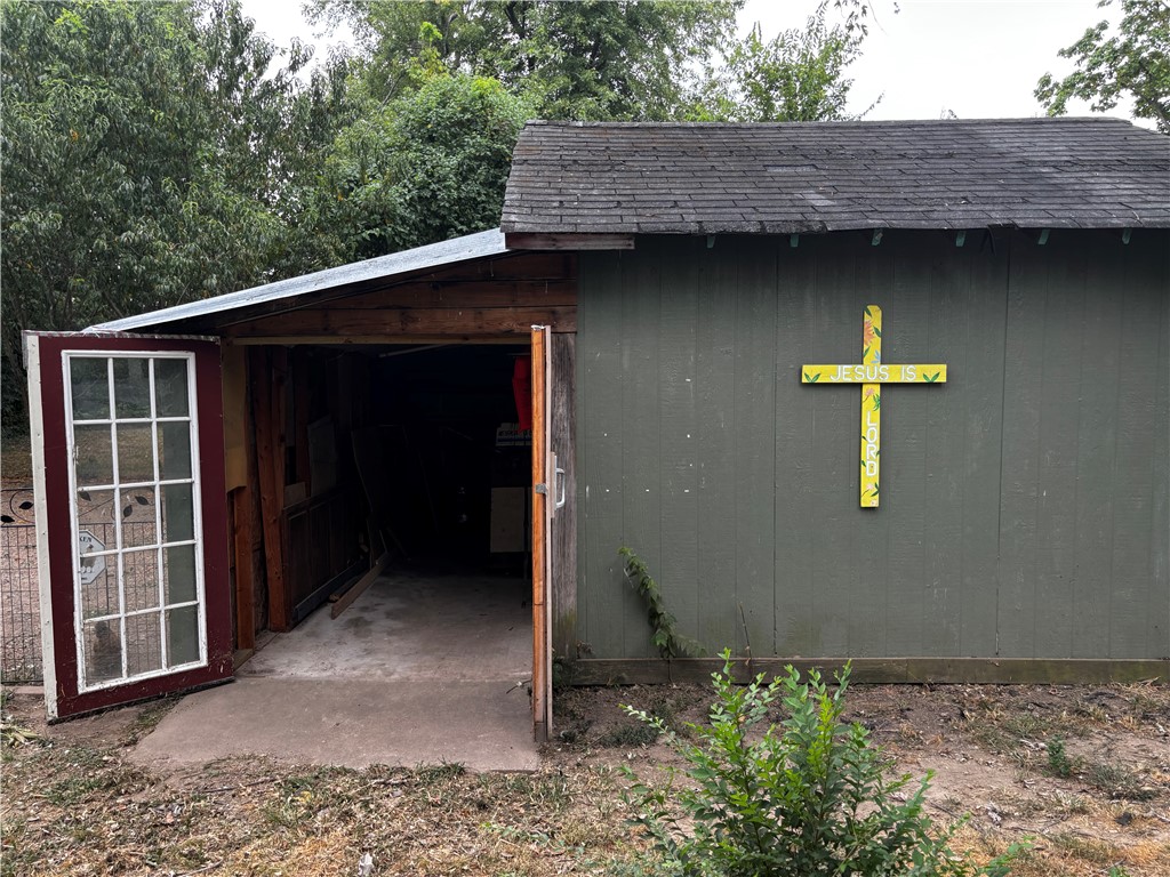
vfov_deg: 53.1
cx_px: 585
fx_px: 879
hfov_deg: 67.3
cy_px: 438
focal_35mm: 26
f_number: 1.6
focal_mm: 5.96
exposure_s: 1/121
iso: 40
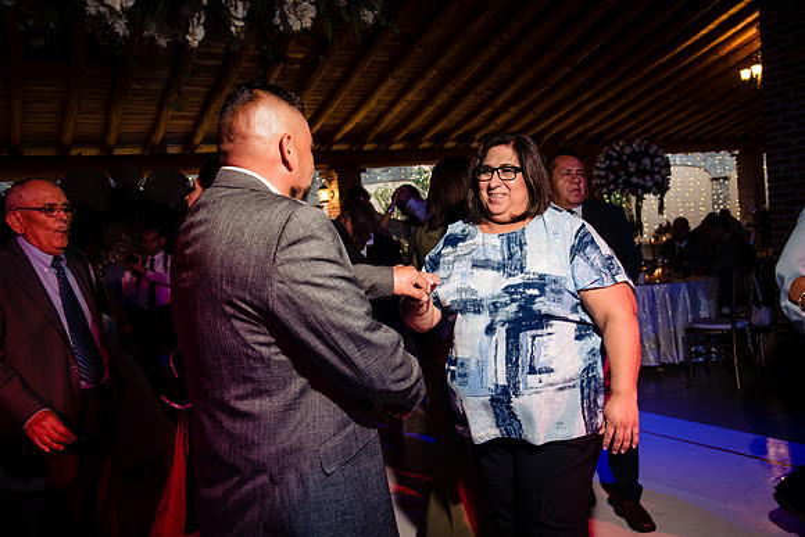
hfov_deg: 58.7
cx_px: 402
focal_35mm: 32
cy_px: 268
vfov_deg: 41.1
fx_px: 716
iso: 2000
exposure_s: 1/125
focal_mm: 32
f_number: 6.3
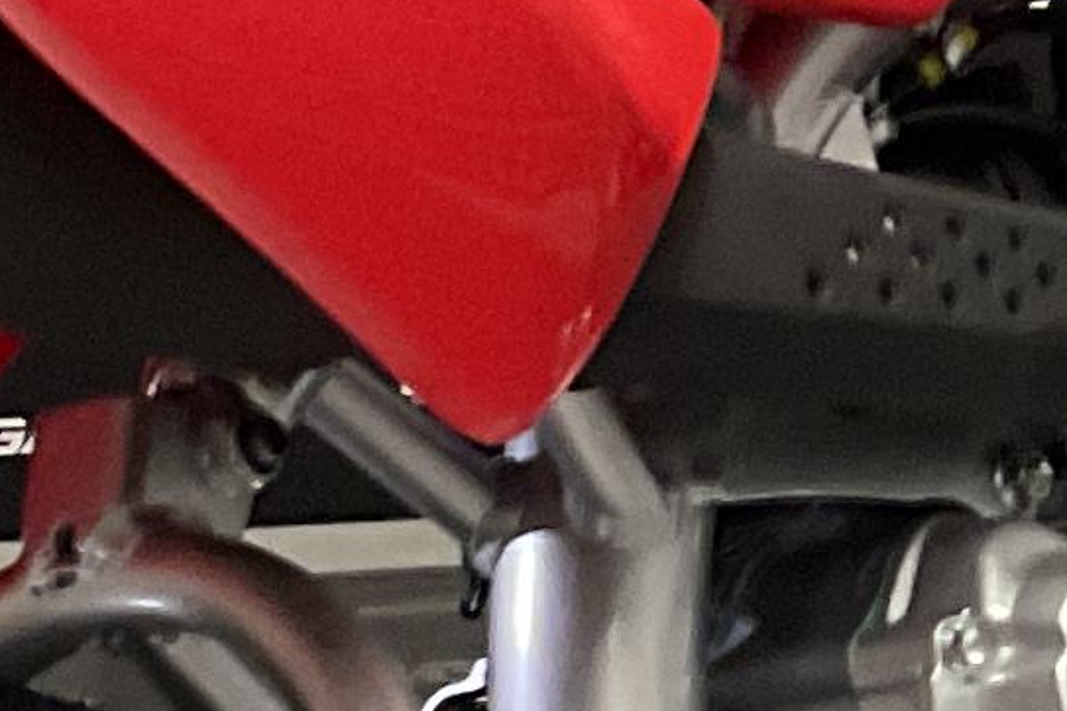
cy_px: 693
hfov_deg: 9.1
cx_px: 1346
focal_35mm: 224
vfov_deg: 6.1
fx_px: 6639
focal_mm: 3
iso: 200
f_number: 1.8
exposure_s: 1/40
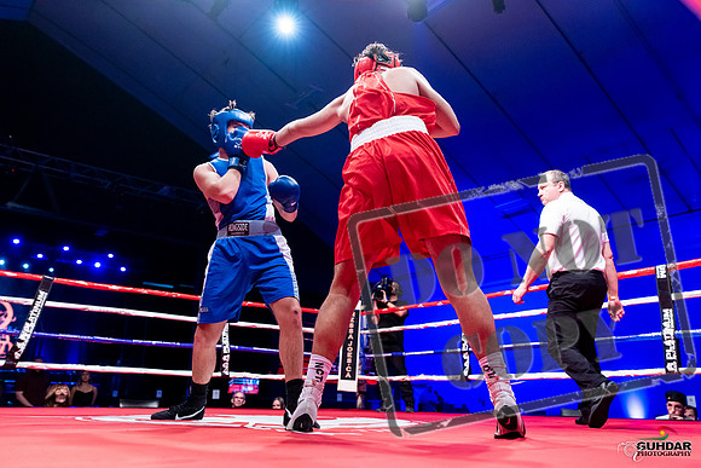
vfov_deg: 46.4
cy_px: 234
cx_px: 350
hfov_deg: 65.5
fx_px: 545
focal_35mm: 28
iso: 3200
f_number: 2.8
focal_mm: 28
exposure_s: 1/800
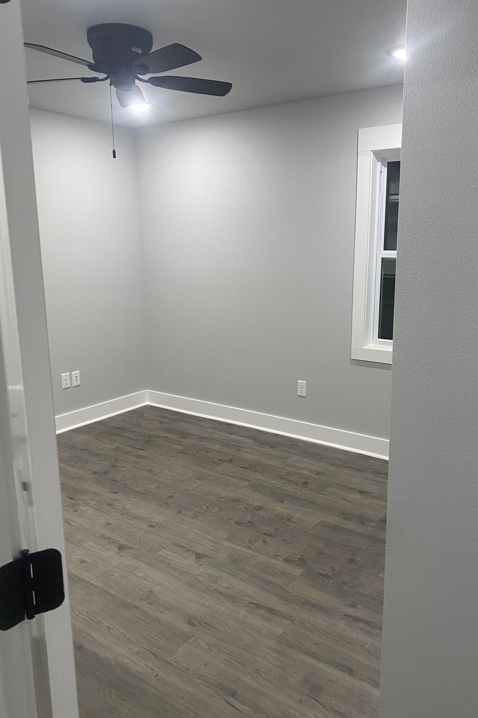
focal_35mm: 28
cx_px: 270
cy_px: 354
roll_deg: +1.0
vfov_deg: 65.5
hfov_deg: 46.3
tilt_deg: -9.5
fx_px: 558
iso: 125
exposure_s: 1/60
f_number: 1.8
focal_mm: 4.25
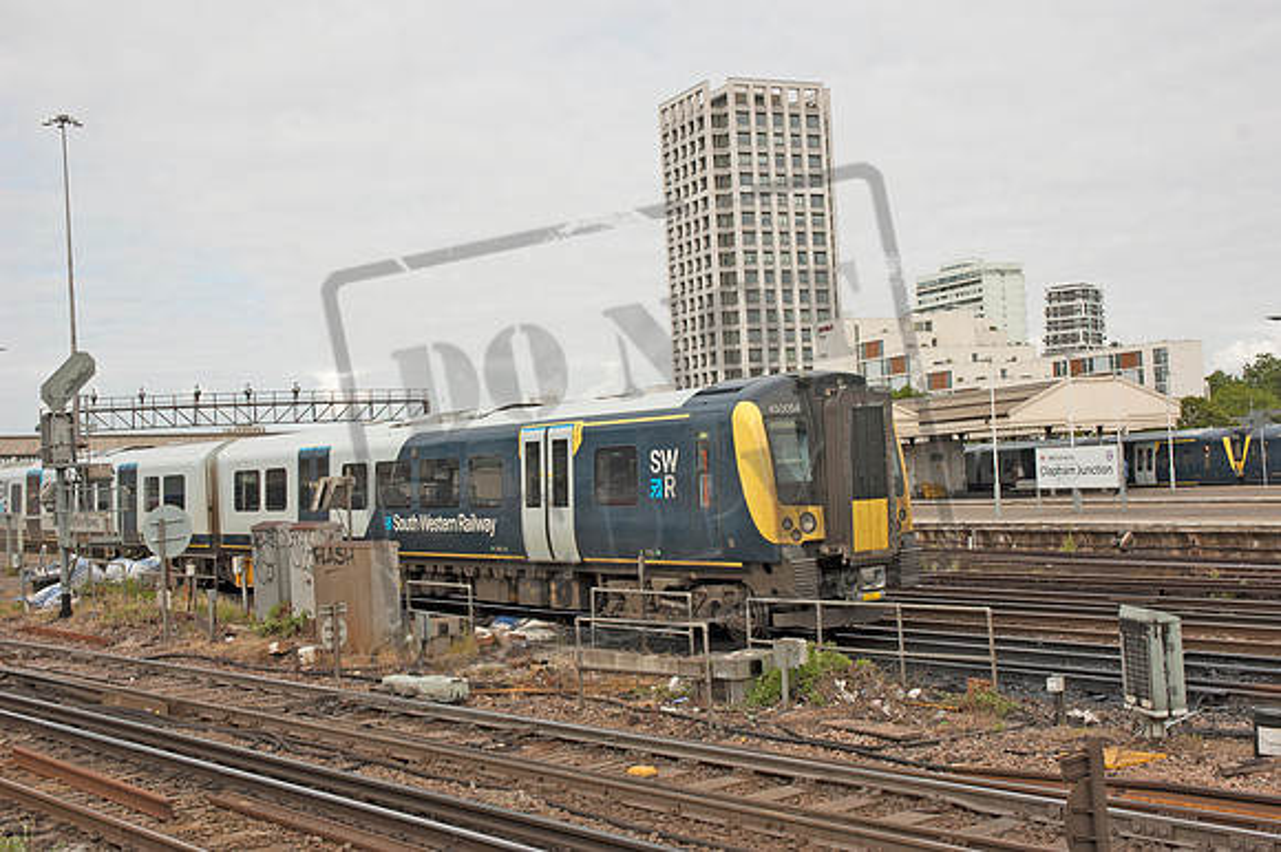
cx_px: 640
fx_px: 1654
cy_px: 426
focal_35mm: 46
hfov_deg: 42.3
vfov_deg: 28.9
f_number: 7.1
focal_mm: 31
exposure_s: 1/200
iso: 200
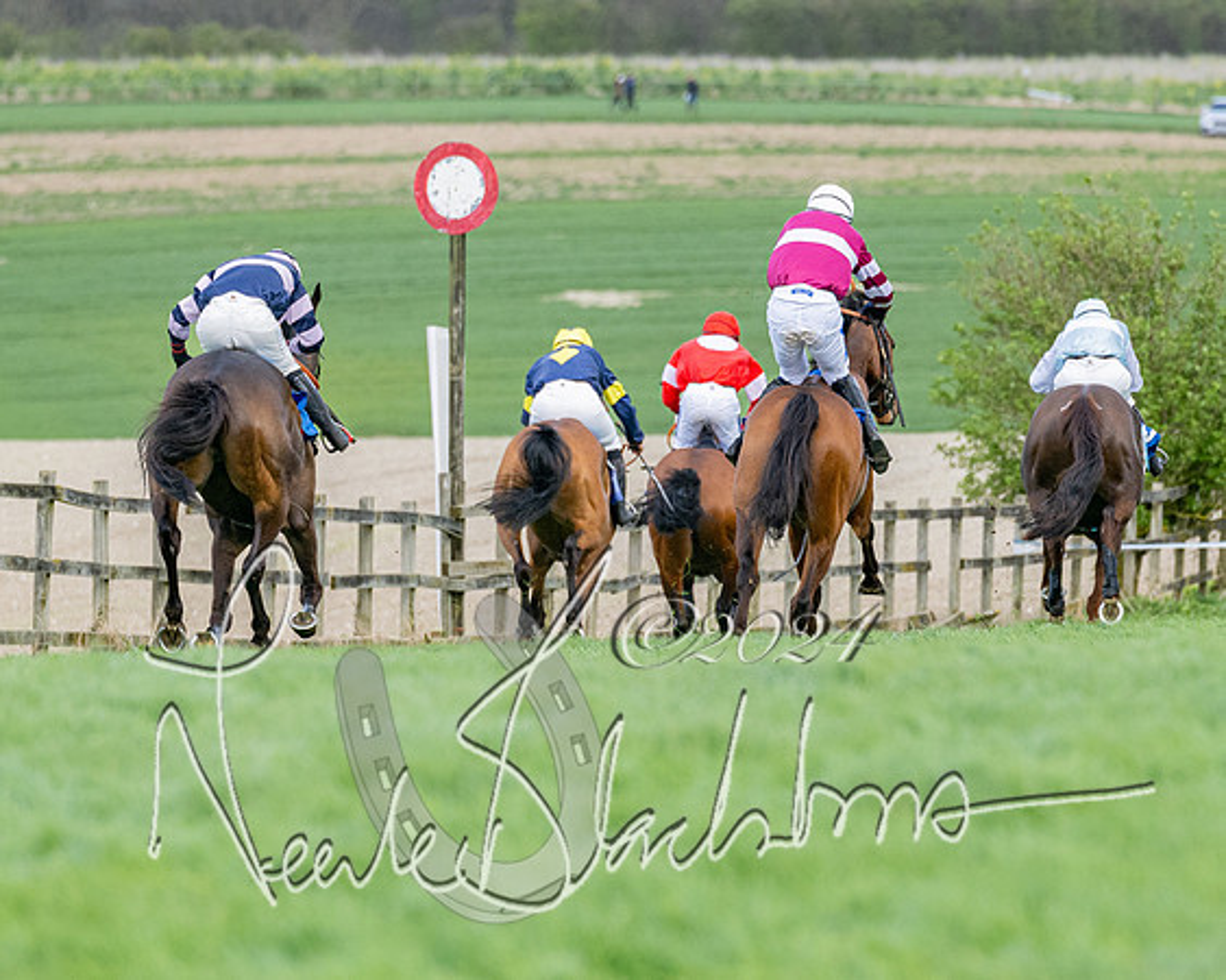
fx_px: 16787
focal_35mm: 463
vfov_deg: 3.3
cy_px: 646
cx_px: 820
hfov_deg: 4.2
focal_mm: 200
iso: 400
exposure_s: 1/2500
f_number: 4
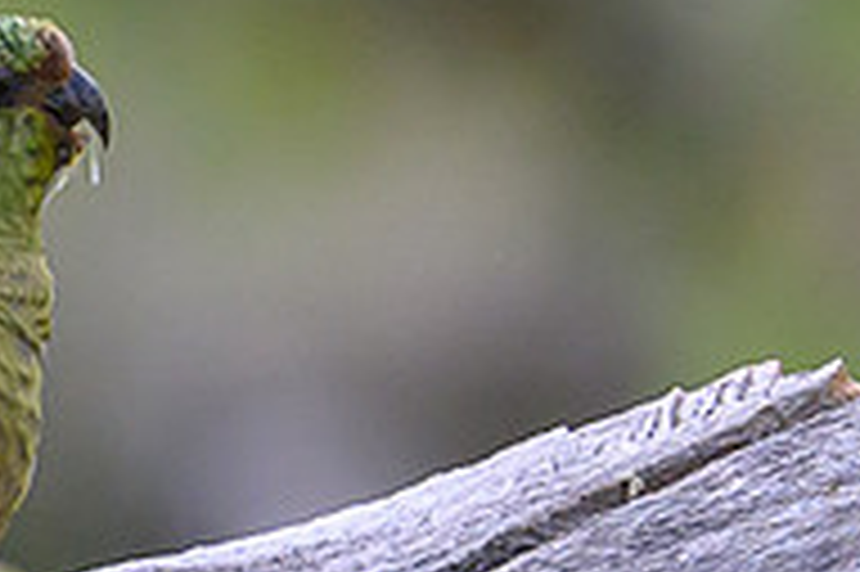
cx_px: 706
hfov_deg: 0.7
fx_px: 67928
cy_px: -119
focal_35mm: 2846
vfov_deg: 0.5
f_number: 4
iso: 1600
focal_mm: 400
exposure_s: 1/1600
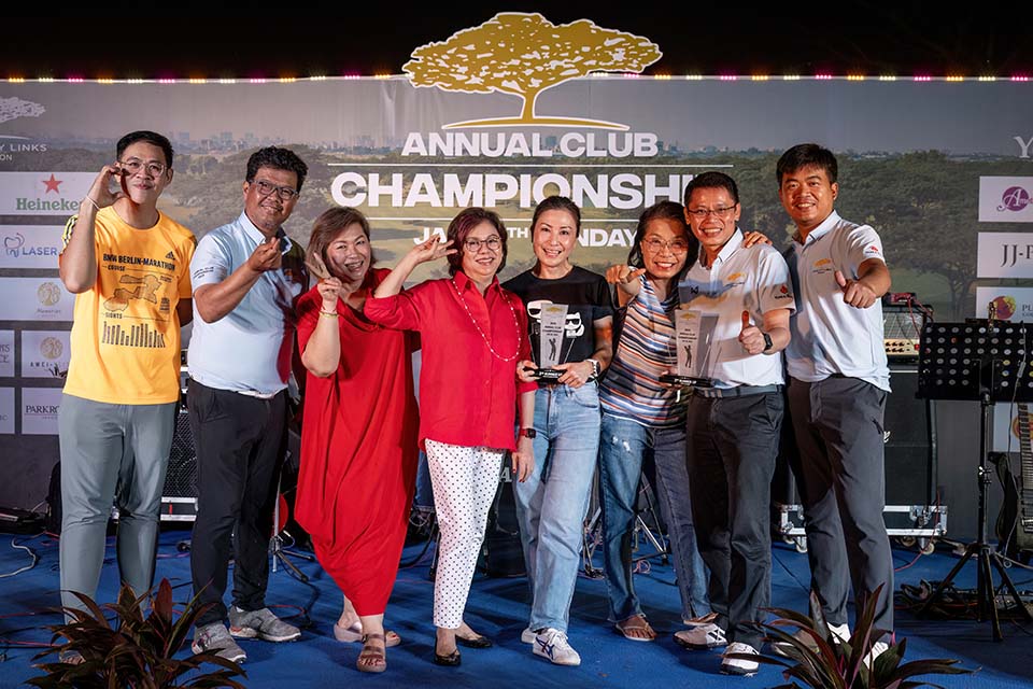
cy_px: 344
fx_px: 1234
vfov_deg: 31.2
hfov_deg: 45.4
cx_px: 516
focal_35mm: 43
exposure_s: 1/200
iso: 900
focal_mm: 43
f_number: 5.6
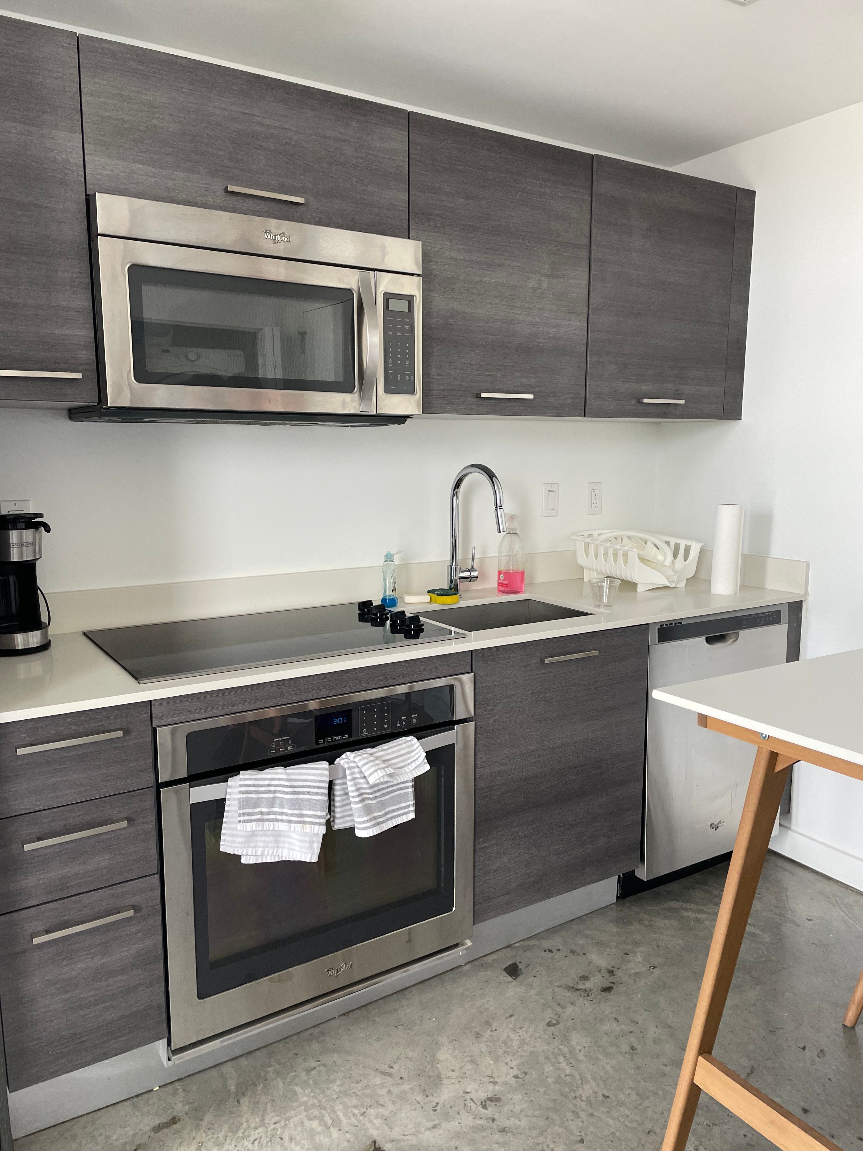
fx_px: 864
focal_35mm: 26
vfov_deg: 67.3
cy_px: 576
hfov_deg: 53.1
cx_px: 432
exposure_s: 1/115
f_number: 1.6
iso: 125
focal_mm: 4.2
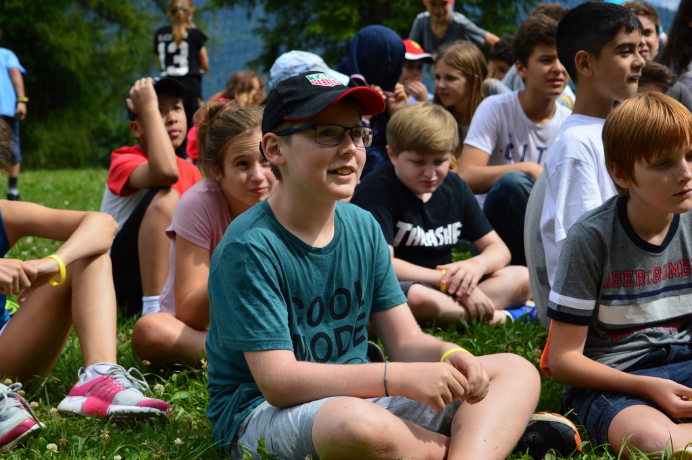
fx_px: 1498
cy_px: 230
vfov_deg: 17.5
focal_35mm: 78
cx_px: 346
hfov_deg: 26.0
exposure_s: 1/400
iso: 100
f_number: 5.6
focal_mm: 52
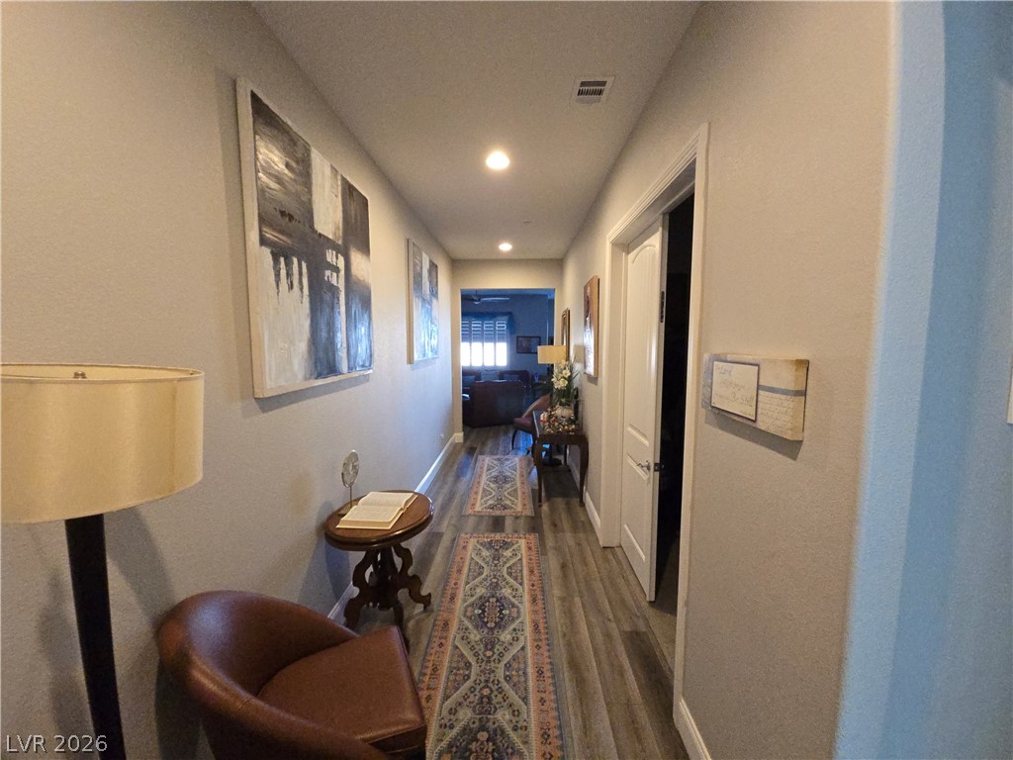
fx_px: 380
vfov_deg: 89.9
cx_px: 506
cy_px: 380
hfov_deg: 106.2
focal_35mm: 13
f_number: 2.2
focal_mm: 2.2
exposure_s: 1/60
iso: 640
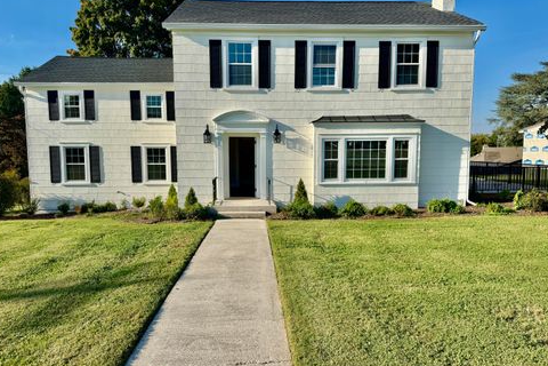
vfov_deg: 49.5
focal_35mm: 26
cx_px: 269
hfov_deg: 69.4
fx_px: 396
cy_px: 188
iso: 80
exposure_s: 1/4608
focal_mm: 6.76
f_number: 1.78
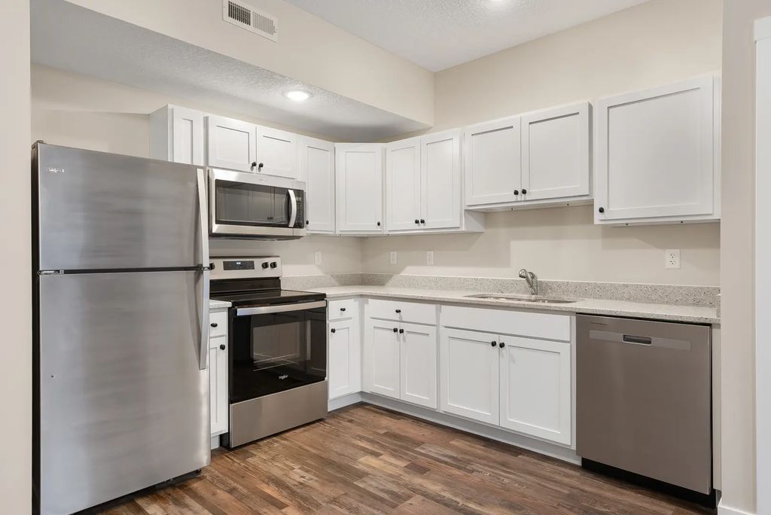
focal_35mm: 21
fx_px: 450
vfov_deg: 59.6
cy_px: 258
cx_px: 386
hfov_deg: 81.2
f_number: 7.1
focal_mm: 21
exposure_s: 1/40
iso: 320
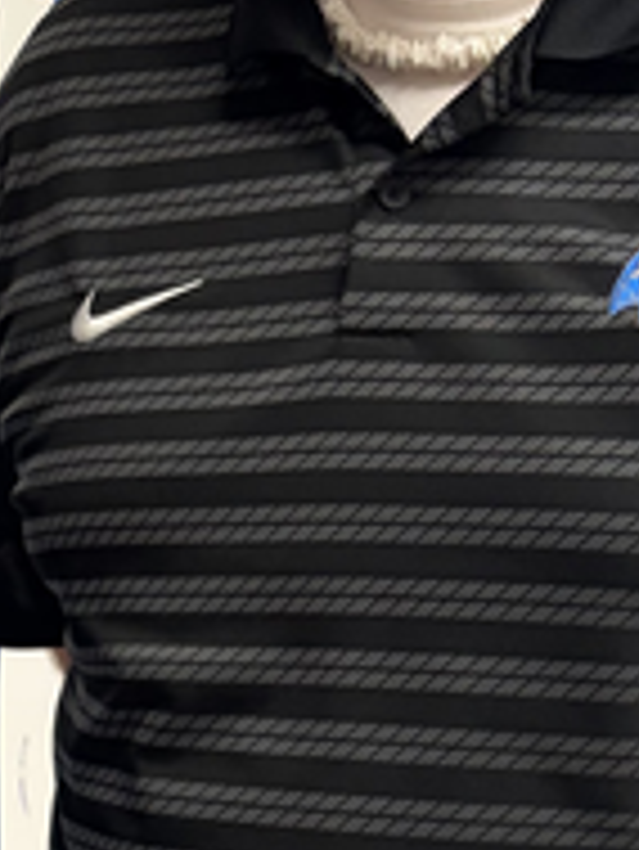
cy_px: 837
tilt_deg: -10.0
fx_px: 3467
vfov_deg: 13.8
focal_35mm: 141
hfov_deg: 10.2
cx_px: -297
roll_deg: -0.1
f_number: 1.6
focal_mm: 5.96
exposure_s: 1/60
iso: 100
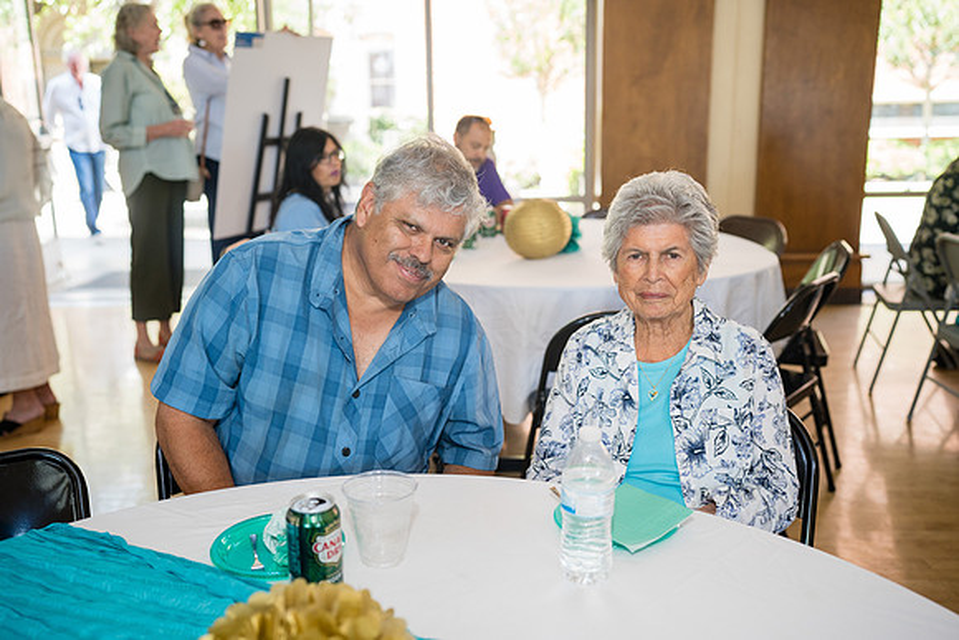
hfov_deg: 54.0
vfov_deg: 37.5
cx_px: 480
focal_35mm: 35
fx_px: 942
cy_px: 320
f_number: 2.5
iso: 500
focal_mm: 35
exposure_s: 1/160
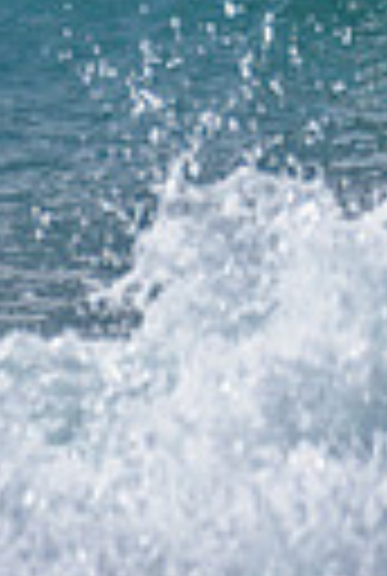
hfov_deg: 0.5
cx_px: 324
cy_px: -306
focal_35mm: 2768
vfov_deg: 0.7
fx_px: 44391
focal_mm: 500
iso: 80
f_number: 5.6
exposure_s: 1/2000
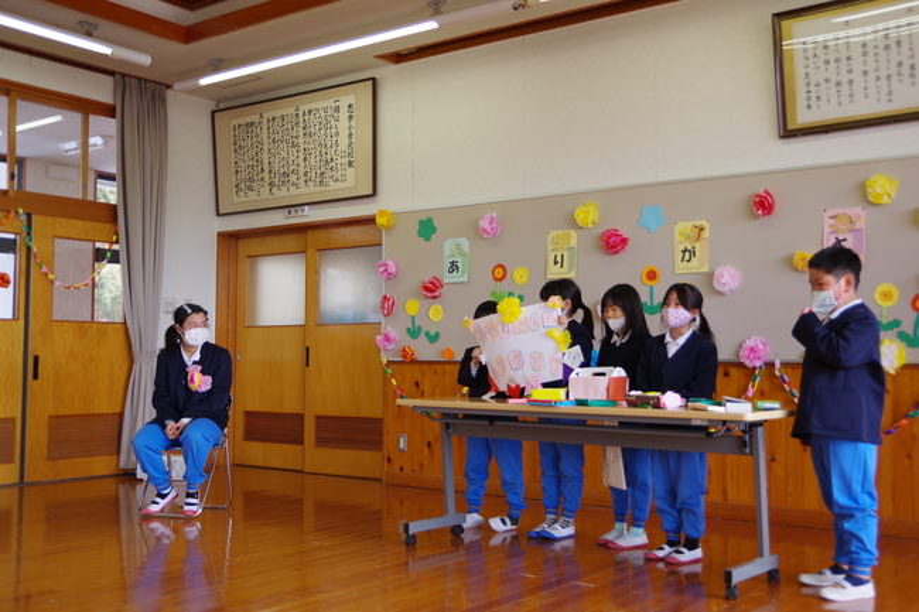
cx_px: 460
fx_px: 919
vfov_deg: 36.9
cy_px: 306
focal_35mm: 36
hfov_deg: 53.1
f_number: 4
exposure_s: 1/60
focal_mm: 24
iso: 200
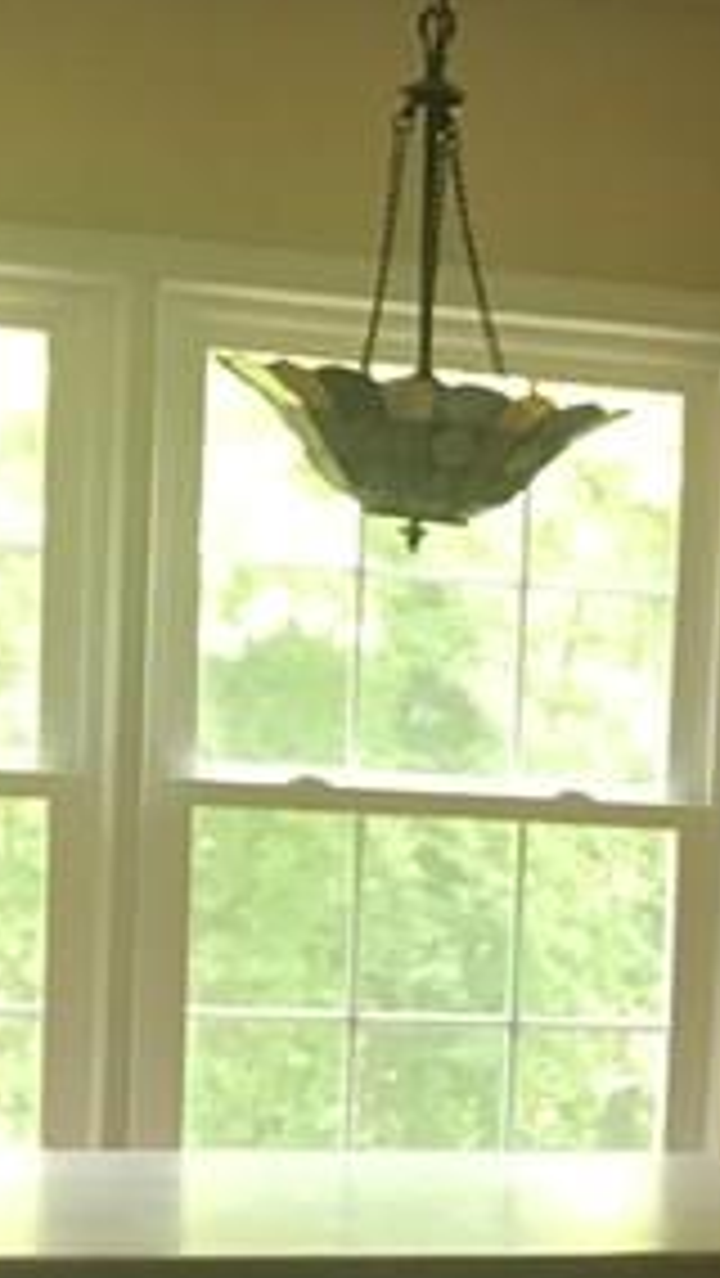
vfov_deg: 18.9
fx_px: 3729
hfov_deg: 10.6
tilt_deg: -9.4
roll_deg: -3.2
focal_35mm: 110
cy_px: 1274
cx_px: 1080
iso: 40
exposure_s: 1/15
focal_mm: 3.99
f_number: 1.8
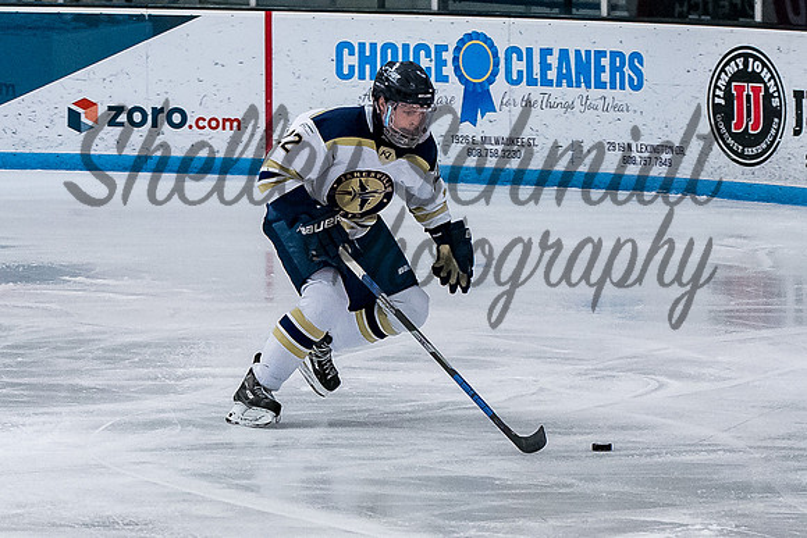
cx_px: 403
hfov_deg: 5.9
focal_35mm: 348
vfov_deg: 3.9
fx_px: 7810
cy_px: 399
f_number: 3.5
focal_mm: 90
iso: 2500
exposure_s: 1/800
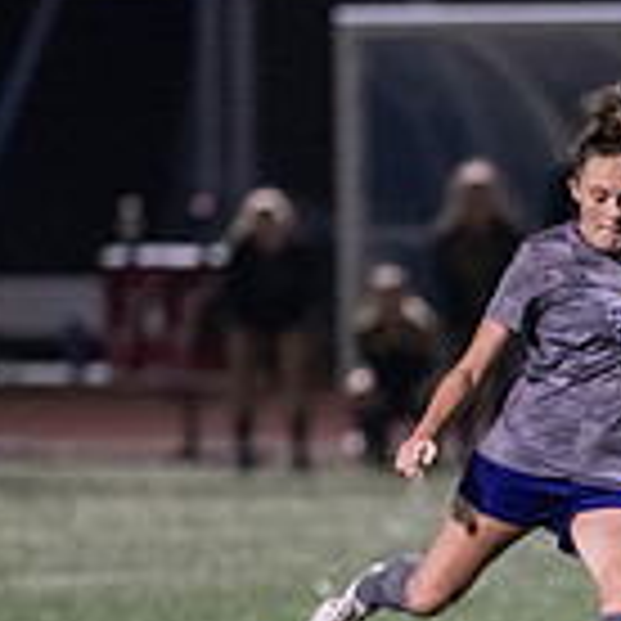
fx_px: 21798
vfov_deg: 1.6
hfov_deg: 1.6
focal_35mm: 1074
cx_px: 626
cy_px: 556
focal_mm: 300
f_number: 2.8
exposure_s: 1/1000
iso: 8000
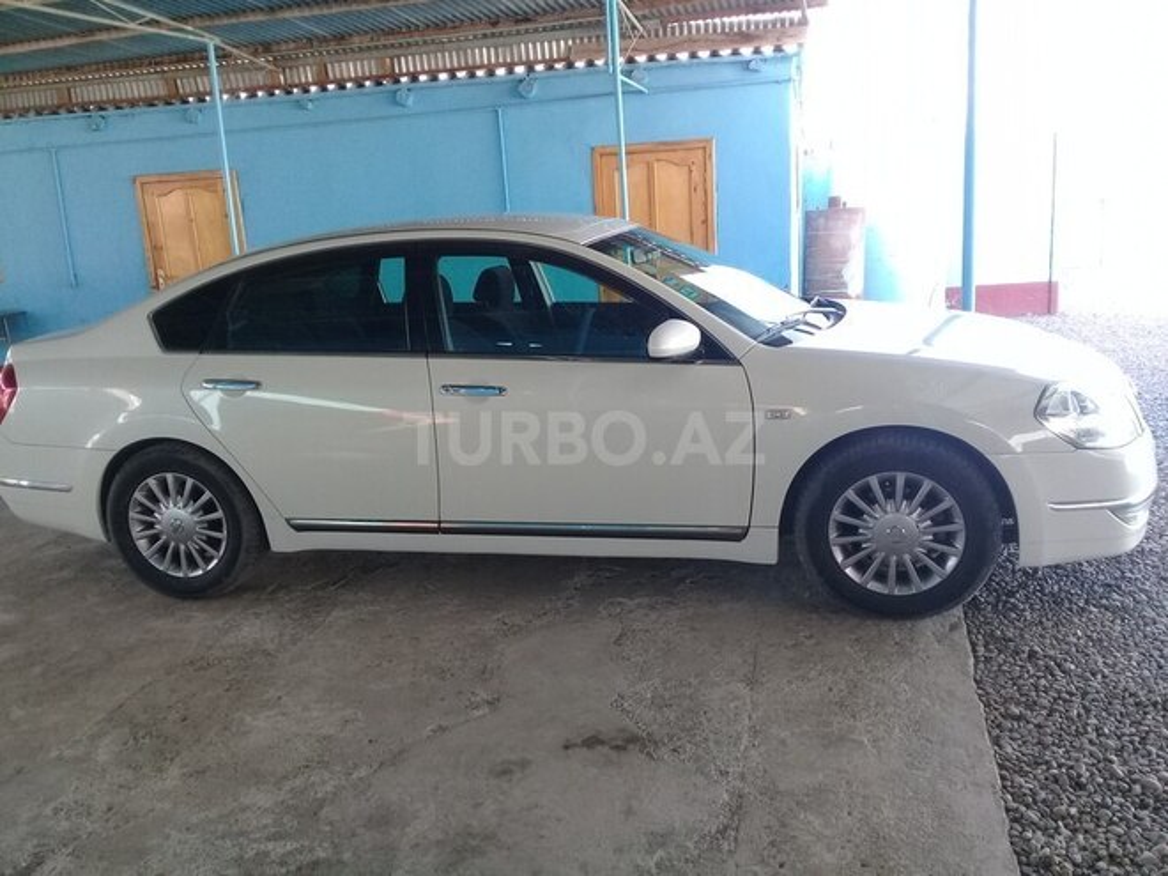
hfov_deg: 58.4
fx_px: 1046
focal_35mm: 31
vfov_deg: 45.4
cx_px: 584
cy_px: 438
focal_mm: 3.3
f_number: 2.2
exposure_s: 1/50
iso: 50
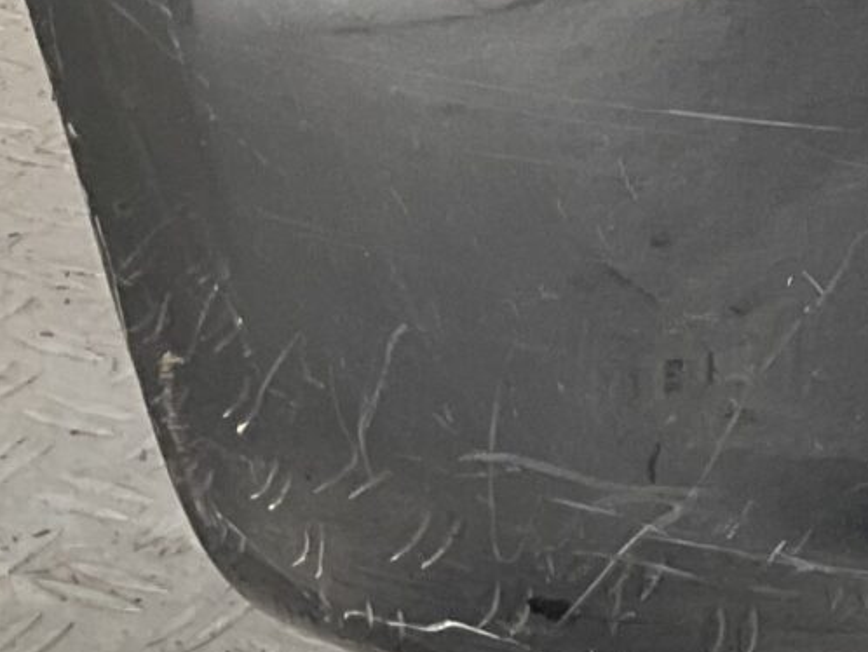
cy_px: -479
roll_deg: -3.4
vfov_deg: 9.5
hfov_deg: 11.9
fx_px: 3738
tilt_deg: -16.8
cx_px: 1687
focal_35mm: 149
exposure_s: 1/253
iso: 16
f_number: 1.8
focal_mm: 3
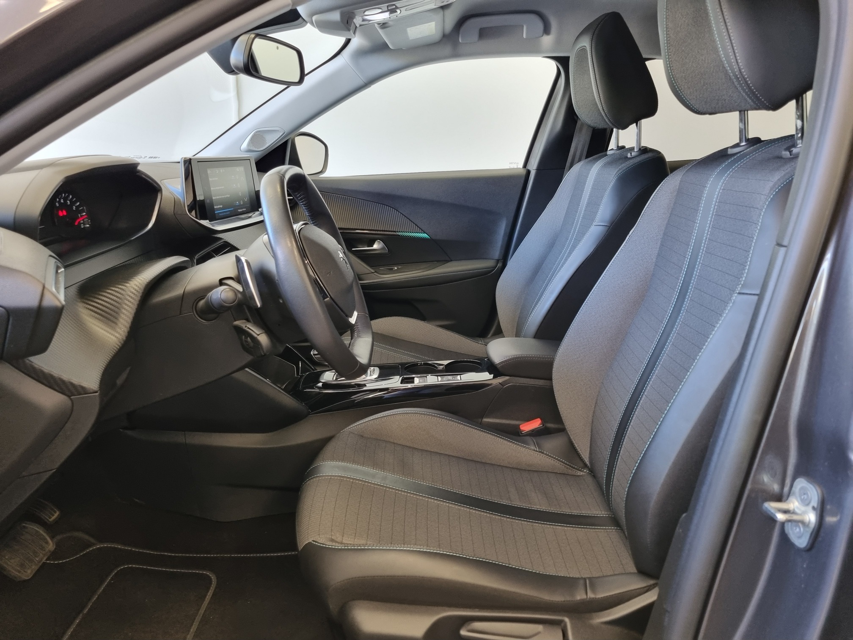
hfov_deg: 67.3
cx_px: 426
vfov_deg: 53.1
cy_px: 320
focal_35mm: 26
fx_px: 641
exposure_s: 1/50
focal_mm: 5.4
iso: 250
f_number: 1.8
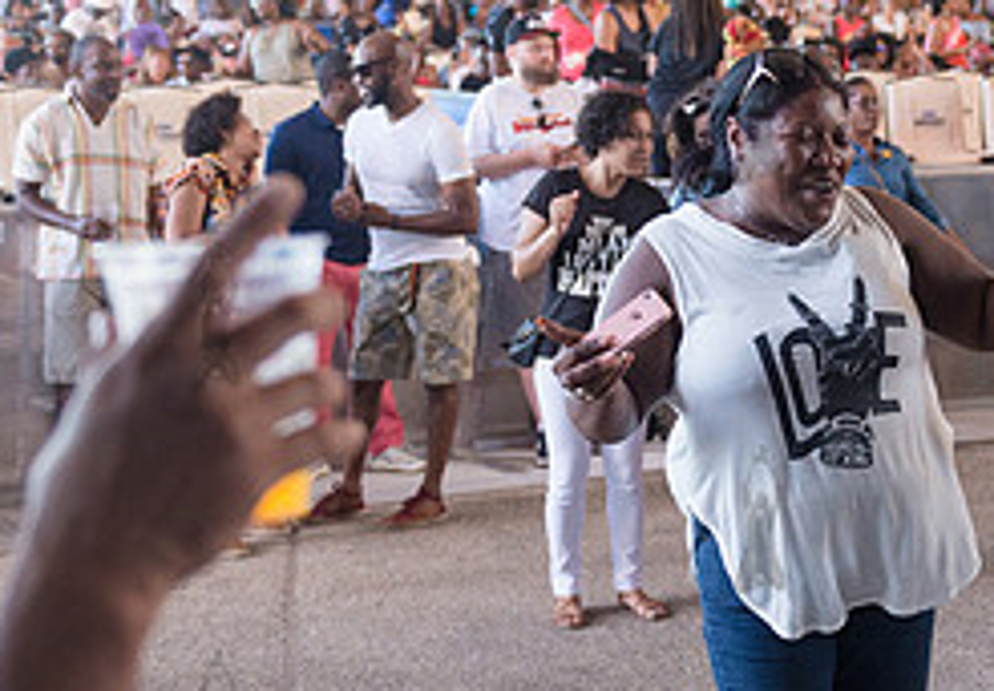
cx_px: 866
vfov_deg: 17.7
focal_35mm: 79
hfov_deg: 24.7
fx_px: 2210
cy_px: 477
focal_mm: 31
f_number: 2.8
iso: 1600
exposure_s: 1/640
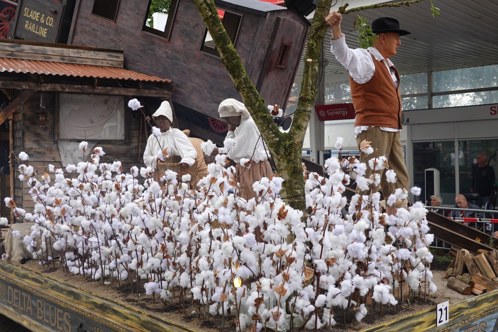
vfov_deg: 31.9
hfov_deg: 46.4
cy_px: 166
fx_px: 581
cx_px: 249
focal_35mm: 42
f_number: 4
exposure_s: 1/160
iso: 100
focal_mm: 15.59
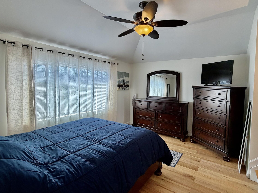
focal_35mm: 19
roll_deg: -0.5
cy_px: 92
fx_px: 142
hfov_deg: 84.7
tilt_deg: -3.1
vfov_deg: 68.7
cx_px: 131
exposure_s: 1/120
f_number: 2.2
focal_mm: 2.22
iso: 100
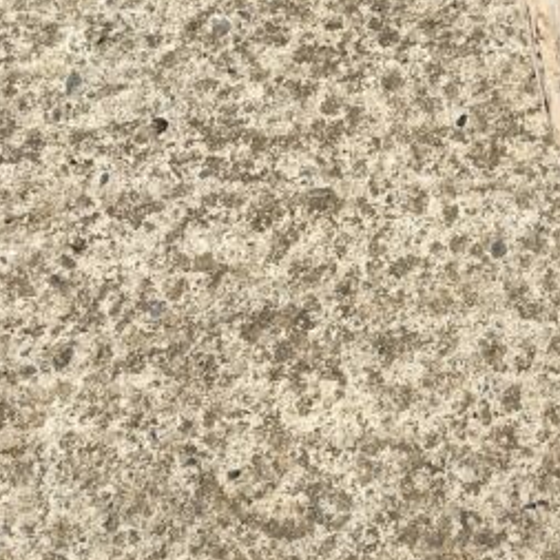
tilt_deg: -74.5
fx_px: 1483
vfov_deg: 21.4
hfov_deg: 20.2
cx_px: 646
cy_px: 288
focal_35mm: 81
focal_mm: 4.15
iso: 25
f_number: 2.2
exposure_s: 1/3344
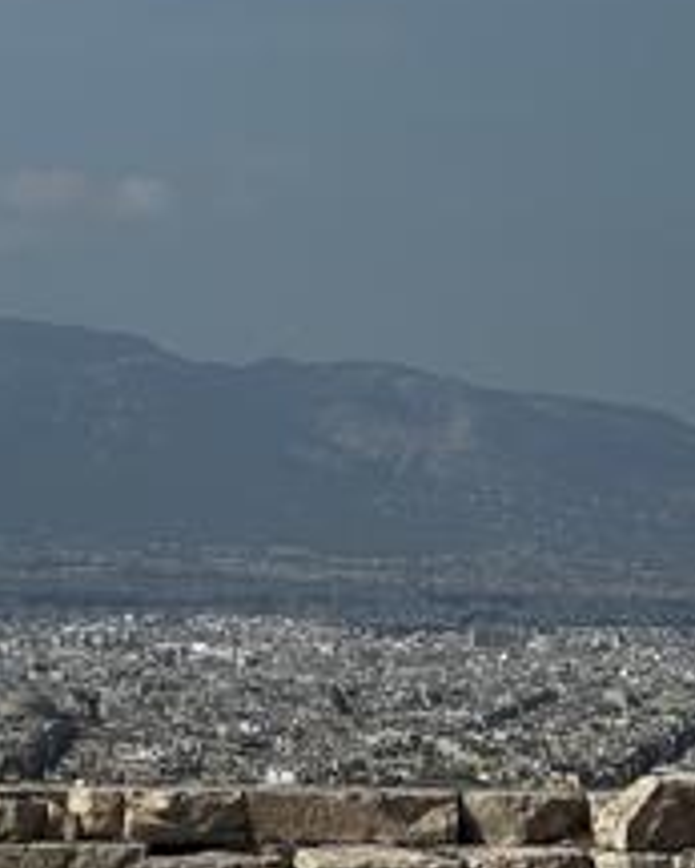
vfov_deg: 9.4
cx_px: 840
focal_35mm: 204
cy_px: 217
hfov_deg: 7.5
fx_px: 5241
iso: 32
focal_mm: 9
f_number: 2.8
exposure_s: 1/1815
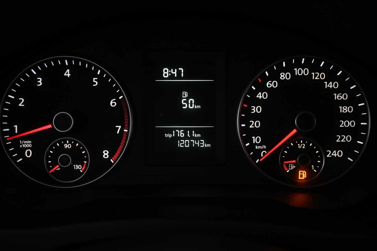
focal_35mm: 38
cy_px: 126
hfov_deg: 51.3
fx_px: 393
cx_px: 188
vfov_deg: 35.5
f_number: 4.2
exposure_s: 1/40
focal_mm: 25
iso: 900
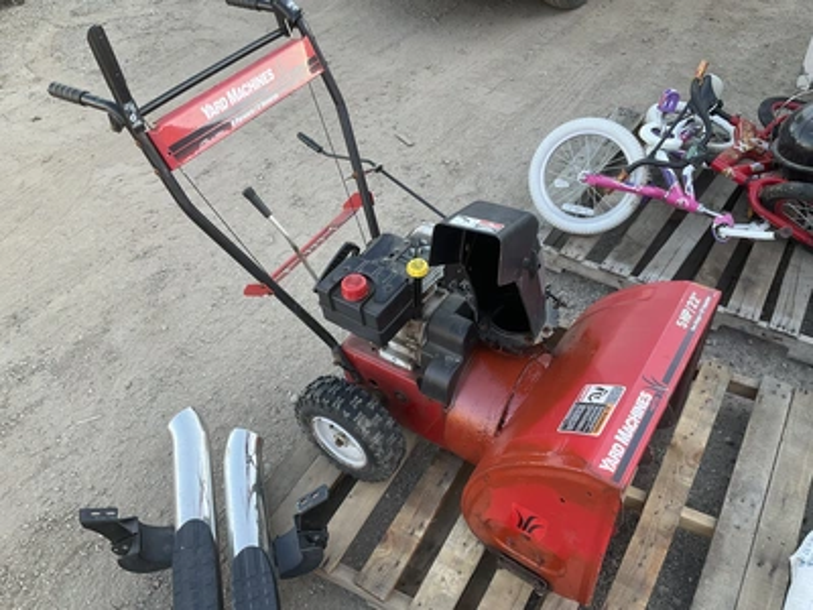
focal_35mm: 29
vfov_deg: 48.2
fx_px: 681
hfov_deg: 61.7
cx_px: 406
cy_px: 305
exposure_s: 1/122
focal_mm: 3
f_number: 1.8
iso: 25
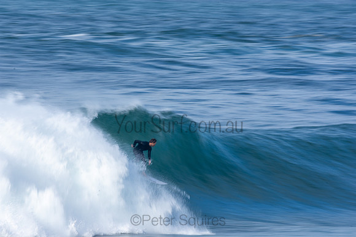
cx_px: 178
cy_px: 118
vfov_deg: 1.8
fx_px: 7418
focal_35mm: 750
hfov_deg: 2.7
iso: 100
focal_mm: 500
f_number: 22
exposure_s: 1/30
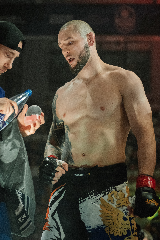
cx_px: 80
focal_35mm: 86
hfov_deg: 15.9
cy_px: 120
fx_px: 573
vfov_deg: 23.6
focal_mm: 86
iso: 6400
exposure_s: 1/640
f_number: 4
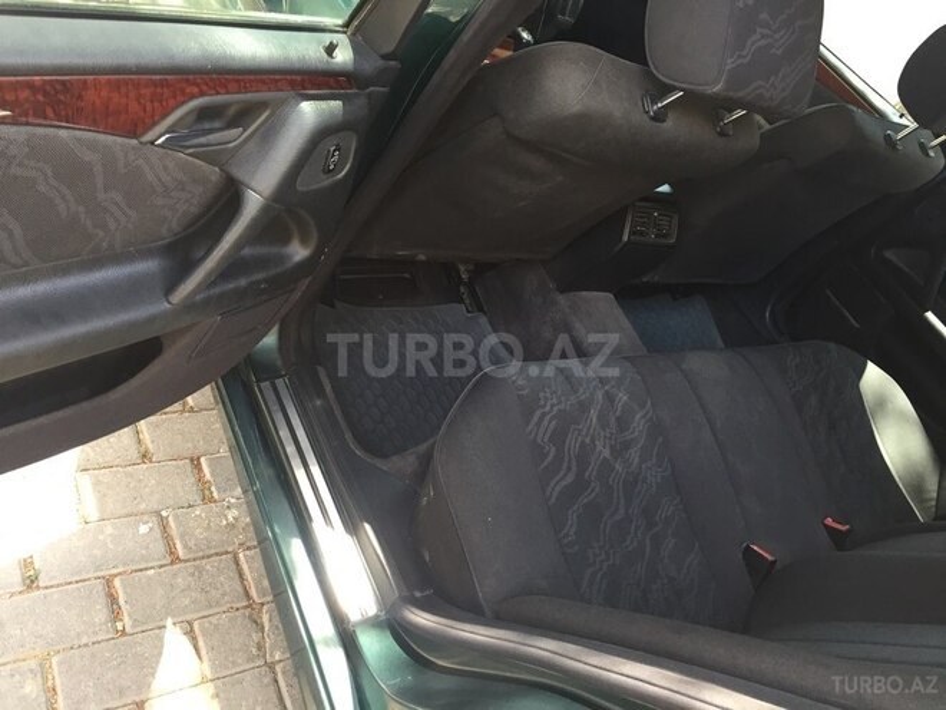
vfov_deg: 48.2
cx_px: 473
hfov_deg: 61.7
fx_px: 793
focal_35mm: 29
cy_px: 355
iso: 64
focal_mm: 4.15
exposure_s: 1/33
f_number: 2.2
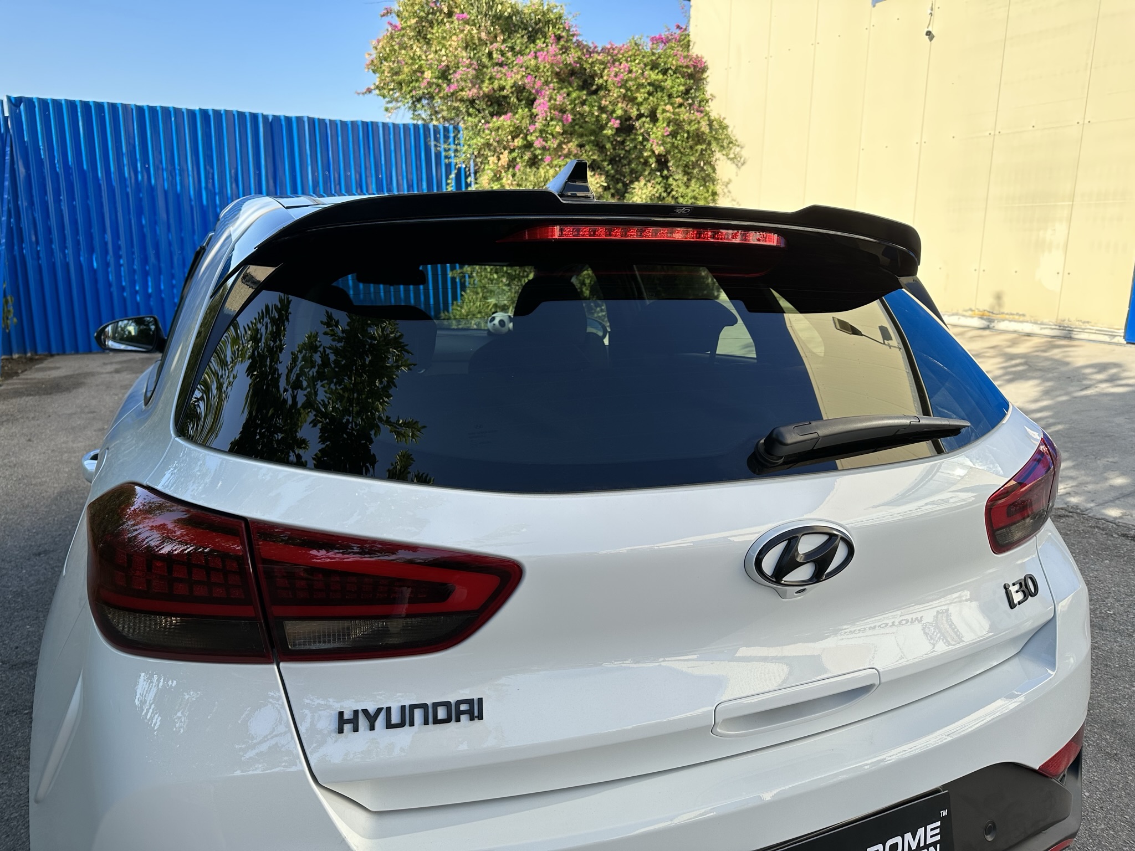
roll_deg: -0.1
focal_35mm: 24
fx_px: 787
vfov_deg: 56.8
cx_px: 568
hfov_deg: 71.6
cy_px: 426
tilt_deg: -13.1
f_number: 1.78
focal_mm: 6.86
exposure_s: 1/1587
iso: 80
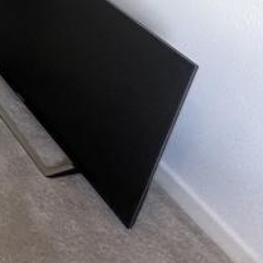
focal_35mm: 61
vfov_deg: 21.9
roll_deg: -1.9
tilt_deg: -16.8
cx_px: -327
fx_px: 524
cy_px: -161
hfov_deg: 16.4
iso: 200
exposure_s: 1/50
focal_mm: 2.22
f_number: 2.2
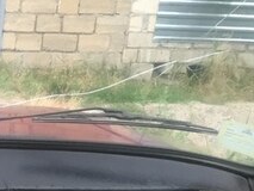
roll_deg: -2.5
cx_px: -124
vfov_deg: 16.2
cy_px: 180
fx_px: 661
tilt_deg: -17.7
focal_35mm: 90
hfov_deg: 19.1
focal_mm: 4.15
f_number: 2.2
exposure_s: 1/33
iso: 50
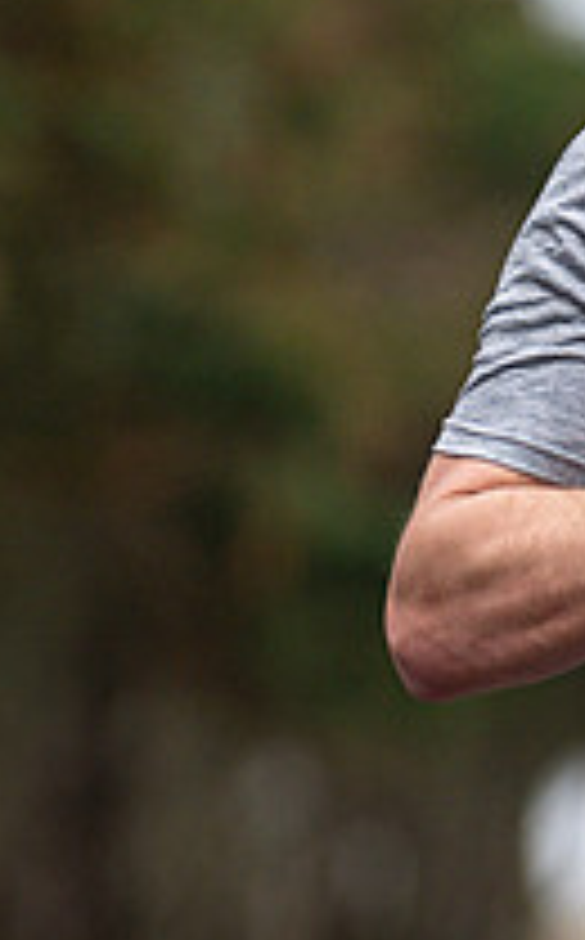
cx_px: 1076
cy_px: 405
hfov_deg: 1.6
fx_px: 21169
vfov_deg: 2.5
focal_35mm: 827
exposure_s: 1/1600
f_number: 2.8
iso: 400
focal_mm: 195
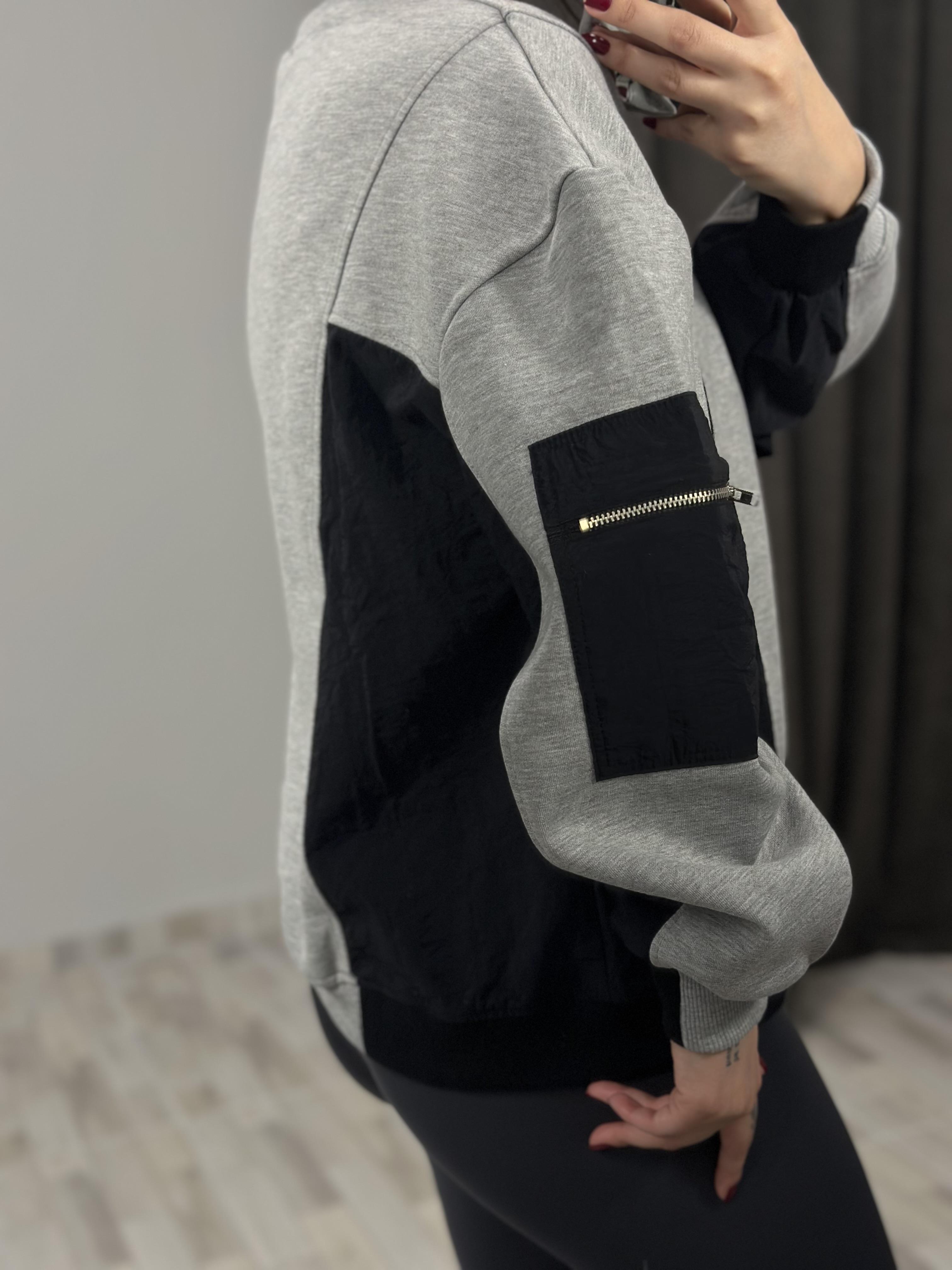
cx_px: 476
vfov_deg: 39.7
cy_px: 635
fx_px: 1760
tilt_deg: -35.9
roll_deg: +7.9
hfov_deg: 30.3
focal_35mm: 48
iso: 125
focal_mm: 6.86
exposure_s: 1/100
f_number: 1.78
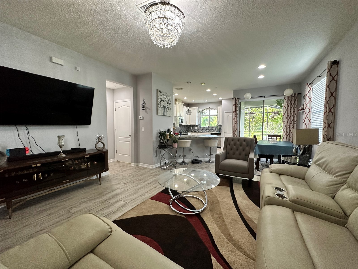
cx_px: 179
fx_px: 145
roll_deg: -0.4
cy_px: 134
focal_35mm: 14
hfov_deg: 102.1
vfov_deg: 85.7
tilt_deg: -3.4
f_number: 2.2
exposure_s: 1/120
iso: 320
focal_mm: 2.22
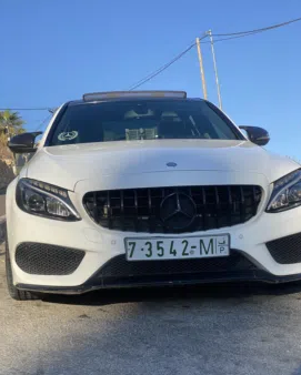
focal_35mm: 60
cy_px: 209
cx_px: 153
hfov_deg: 25.4
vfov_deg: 31.4
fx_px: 667
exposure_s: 1/1020
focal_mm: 6
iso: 20
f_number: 2
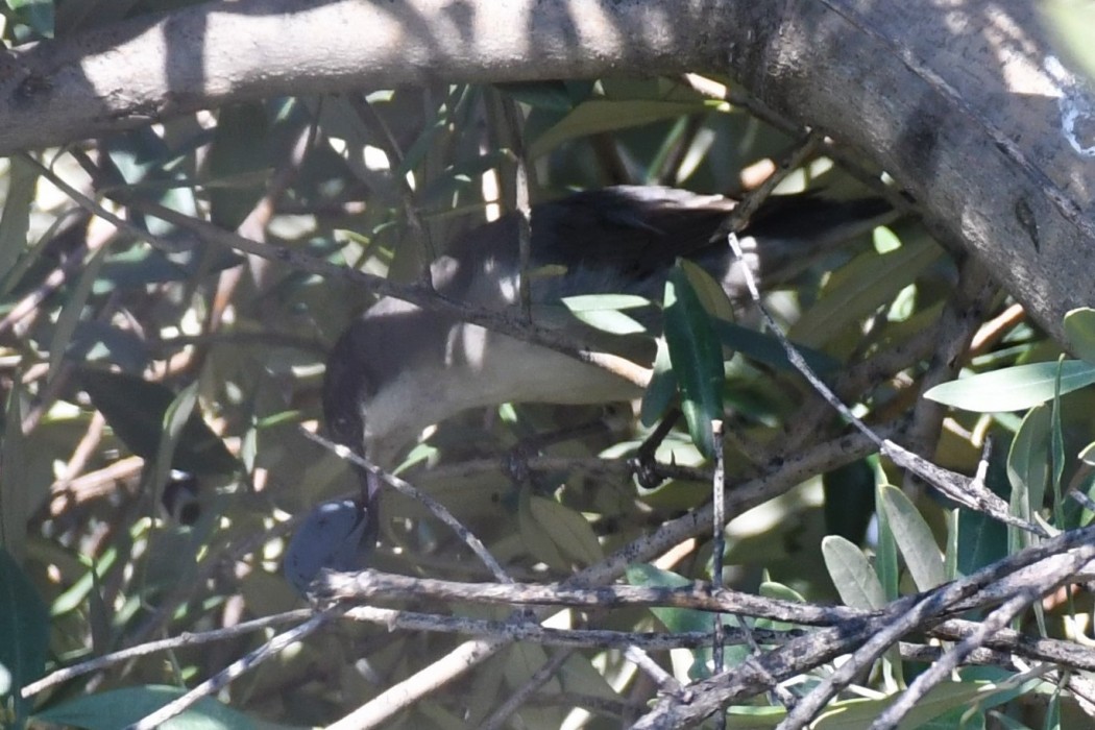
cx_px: 548
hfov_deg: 2.7
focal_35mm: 750
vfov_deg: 1.8
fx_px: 22811
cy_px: 365
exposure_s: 1/800
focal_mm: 500
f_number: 6.3
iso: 1000
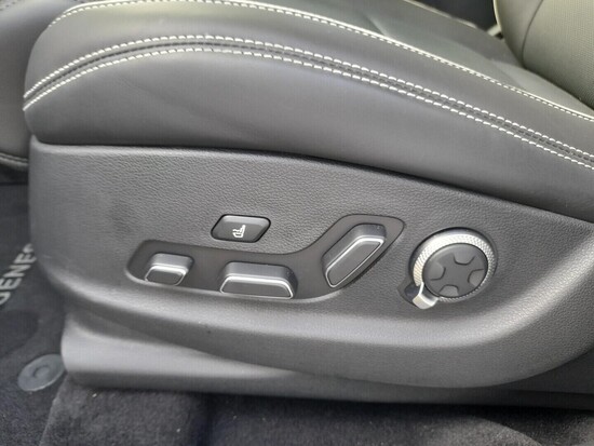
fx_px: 429
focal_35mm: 25
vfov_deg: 54.9
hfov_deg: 69.4
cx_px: 297
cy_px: 223
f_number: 2
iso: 200
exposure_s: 1/50
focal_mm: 4.6
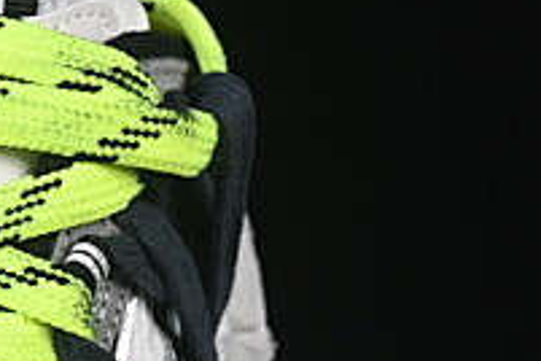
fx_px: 6056
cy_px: 590
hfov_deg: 5.0
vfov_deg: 3.4
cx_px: -563
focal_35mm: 403
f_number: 8
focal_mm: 50
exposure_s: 1/80
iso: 160
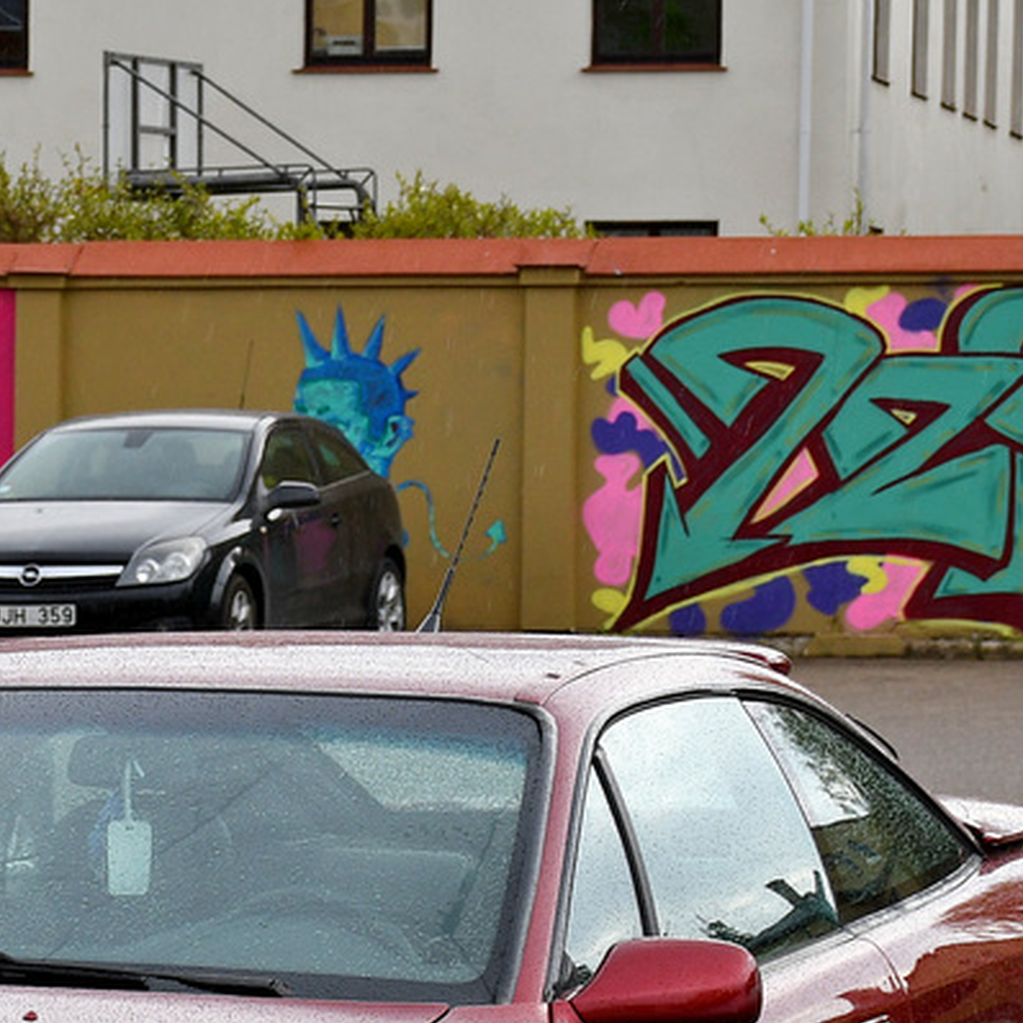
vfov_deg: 10.0
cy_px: 857
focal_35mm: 175
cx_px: -39
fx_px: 5851
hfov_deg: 9.9
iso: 250
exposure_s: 1/250
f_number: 6.3
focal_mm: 42
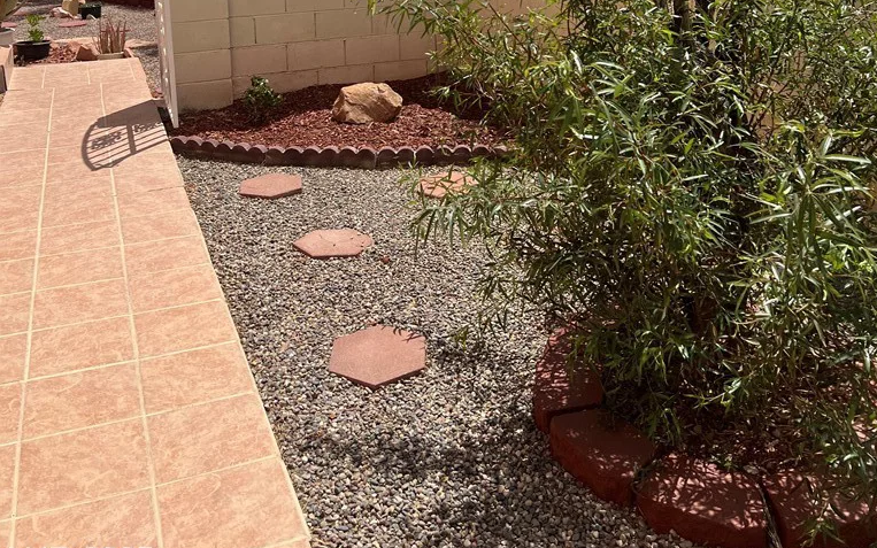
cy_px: 5
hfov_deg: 52.7
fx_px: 884
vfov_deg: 31.9
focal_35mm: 37
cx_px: 440
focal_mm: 5.7
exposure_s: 1/6579
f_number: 1.5
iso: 50
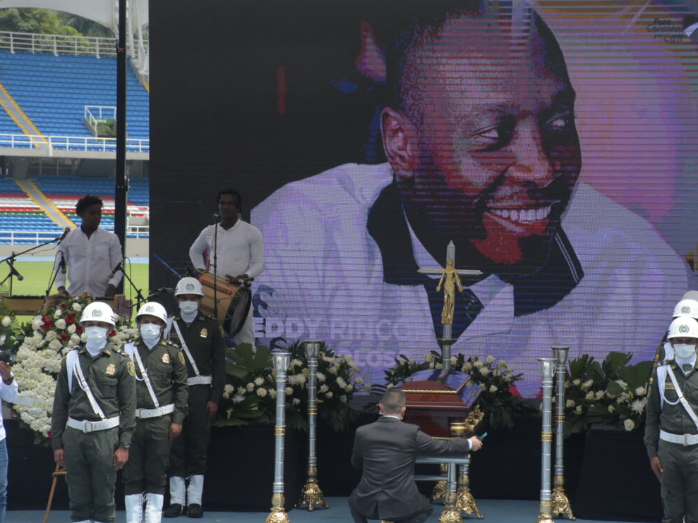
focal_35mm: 140
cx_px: 409
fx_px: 2823
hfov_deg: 14.1
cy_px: 272
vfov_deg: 10.6
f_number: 9
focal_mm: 80
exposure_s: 1/1000
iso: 1000
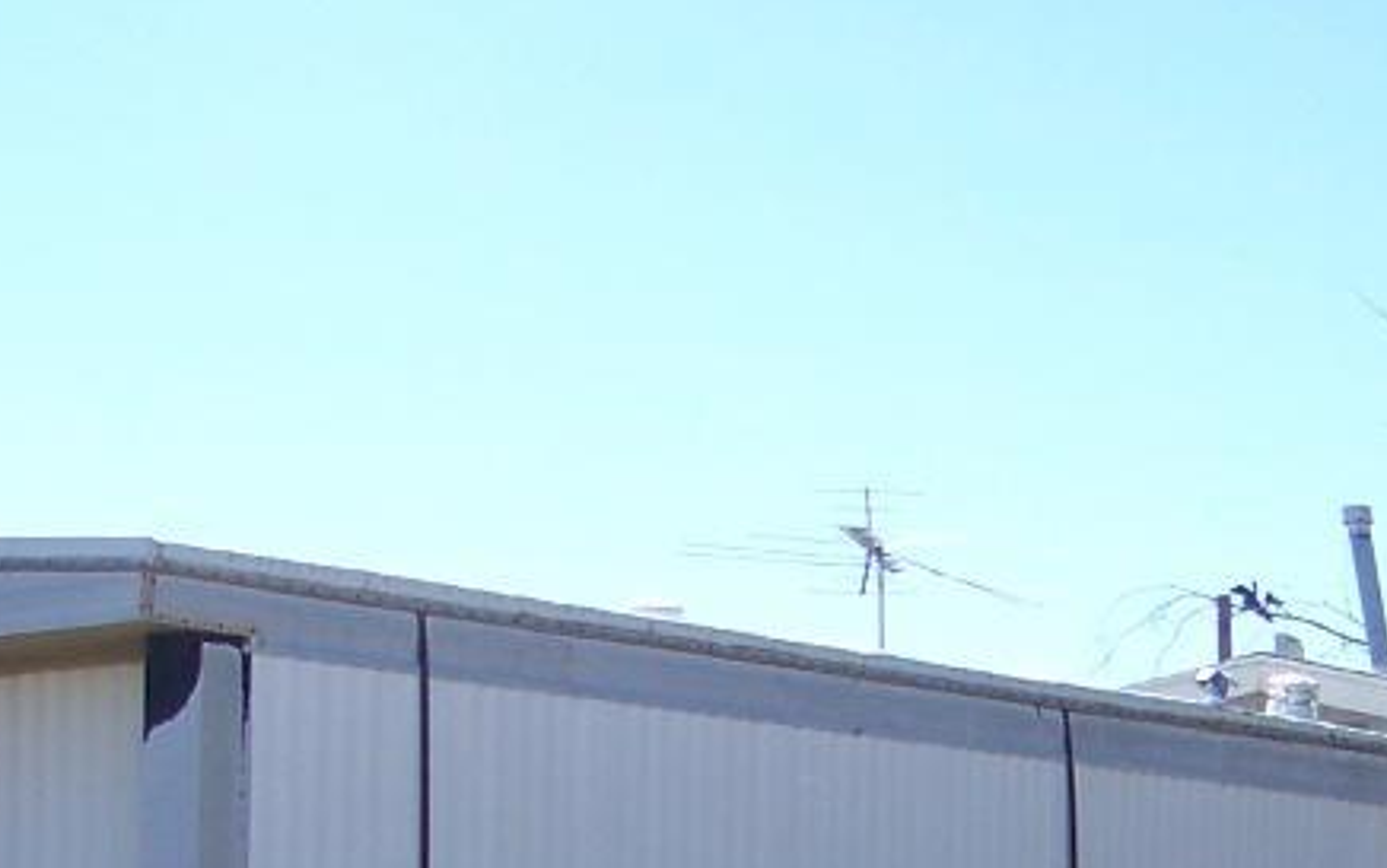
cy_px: 1005
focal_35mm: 112
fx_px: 4236
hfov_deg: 18.5
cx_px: 916
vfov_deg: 11.5
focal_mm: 5.85
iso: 64
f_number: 2.8
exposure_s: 1/640
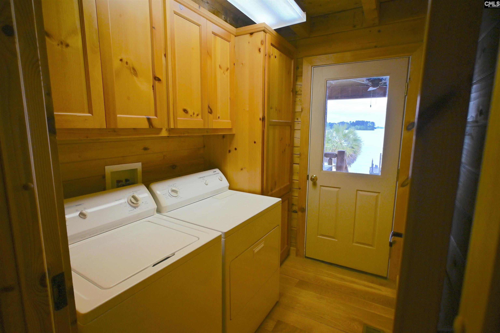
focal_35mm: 18
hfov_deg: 90.0
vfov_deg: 67.4
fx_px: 250
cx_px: 250
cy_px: 166
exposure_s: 1/250
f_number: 4
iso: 250
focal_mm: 12
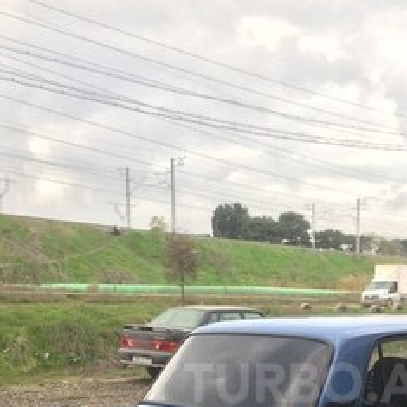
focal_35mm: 54
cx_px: 317
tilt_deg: -10.6
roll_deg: +2.0
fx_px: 718
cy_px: 383
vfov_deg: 30.0
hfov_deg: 31.0
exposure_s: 1/345
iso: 32
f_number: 2.2
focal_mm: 4.15
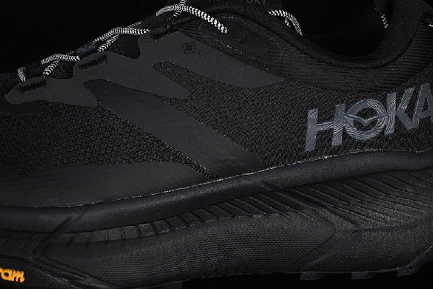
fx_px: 902
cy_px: 144
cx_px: 216
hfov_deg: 27.0
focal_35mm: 75
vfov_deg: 18.2
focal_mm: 50
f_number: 6.3
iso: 160
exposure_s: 1/50
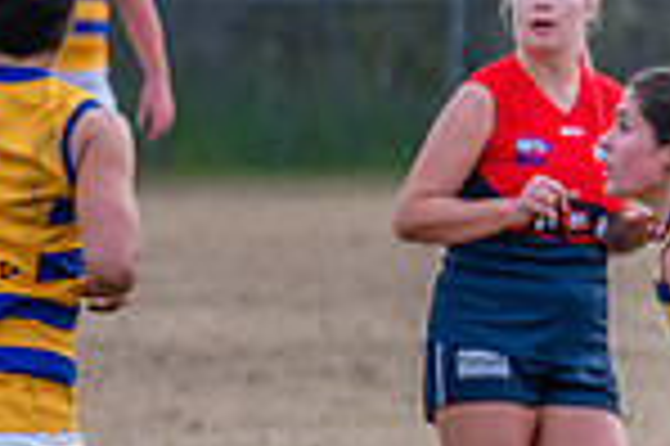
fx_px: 28369
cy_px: 492
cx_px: -714
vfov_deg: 0.9
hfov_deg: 1.4
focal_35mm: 1526
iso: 800
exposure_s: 1/1600
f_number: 6.3
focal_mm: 360
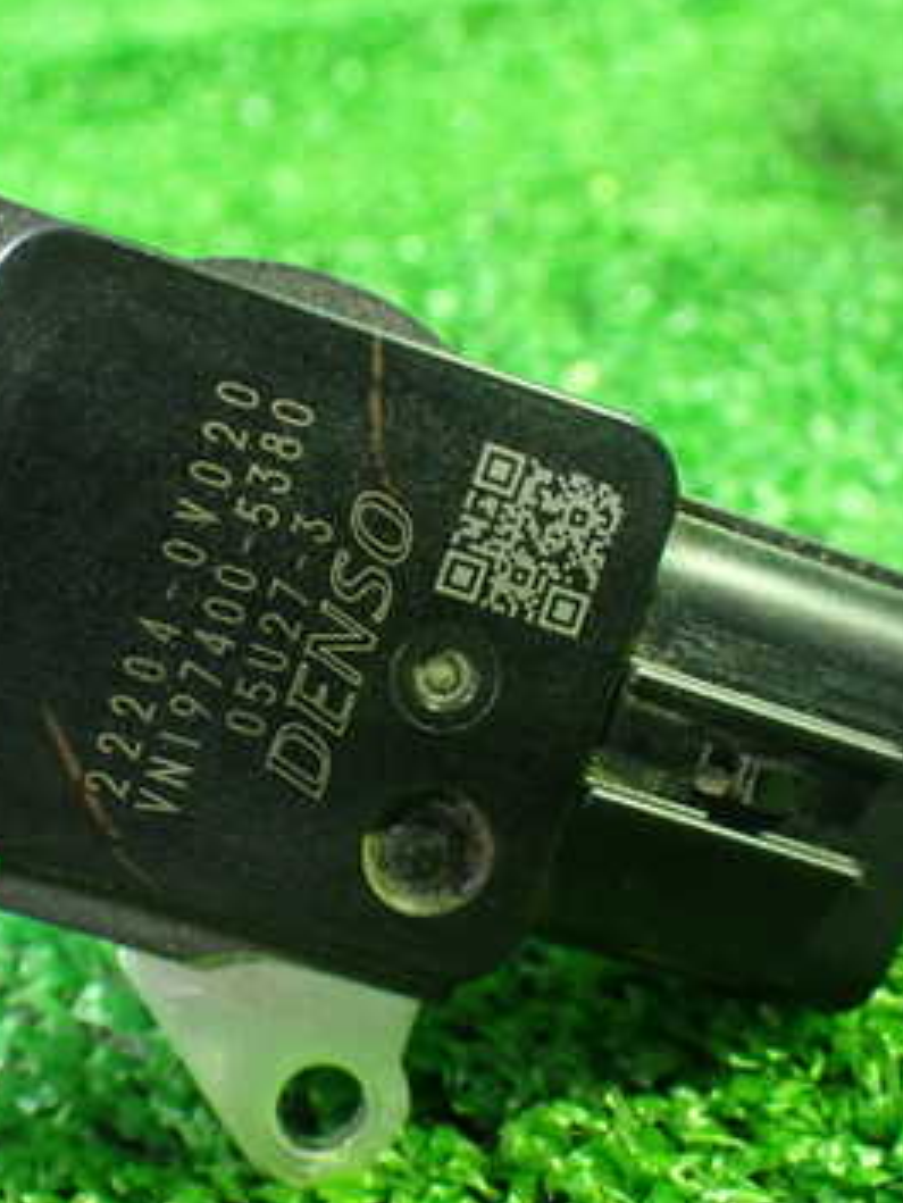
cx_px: 317
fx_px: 1773
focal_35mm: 51
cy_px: 620
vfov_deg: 37.5
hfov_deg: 28.4
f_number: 2.3
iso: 1000
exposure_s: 1/30
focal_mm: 5.4
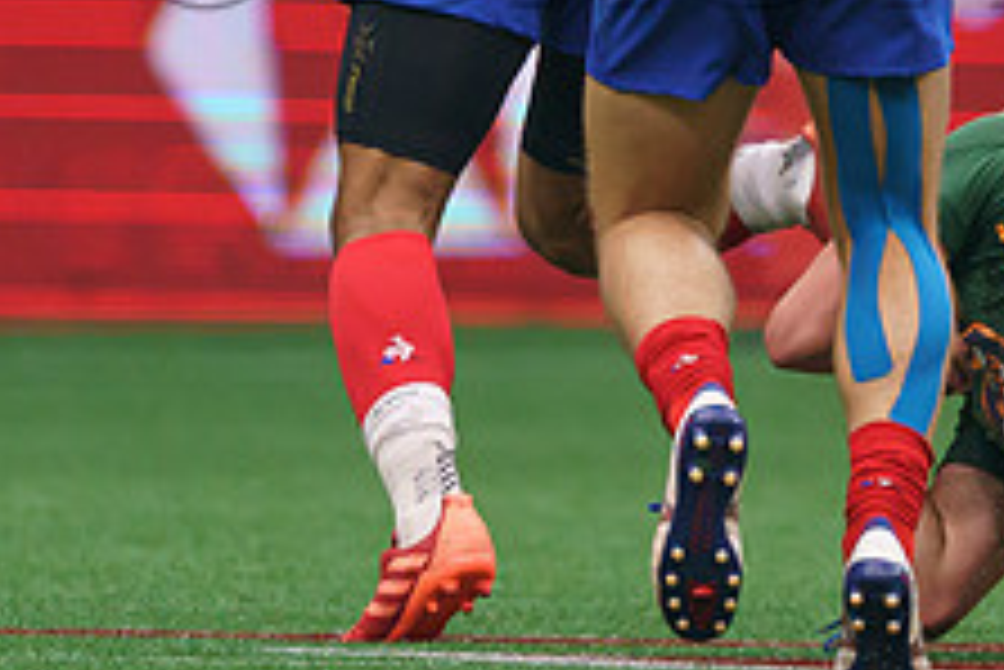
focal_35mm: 2373
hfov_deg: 0.9
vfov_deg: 0.6
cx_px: 987
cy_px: -80
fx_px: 66221
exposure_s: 1/3200
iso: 2500
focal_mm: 600
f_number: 4
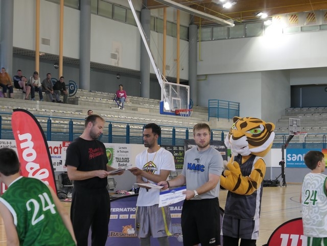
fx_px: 727
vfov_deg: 19.1
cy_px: 123
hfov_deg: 25.3
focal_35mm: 77
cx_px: 164
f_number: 2.8
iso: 640
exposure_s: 1/125
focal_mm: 25.9
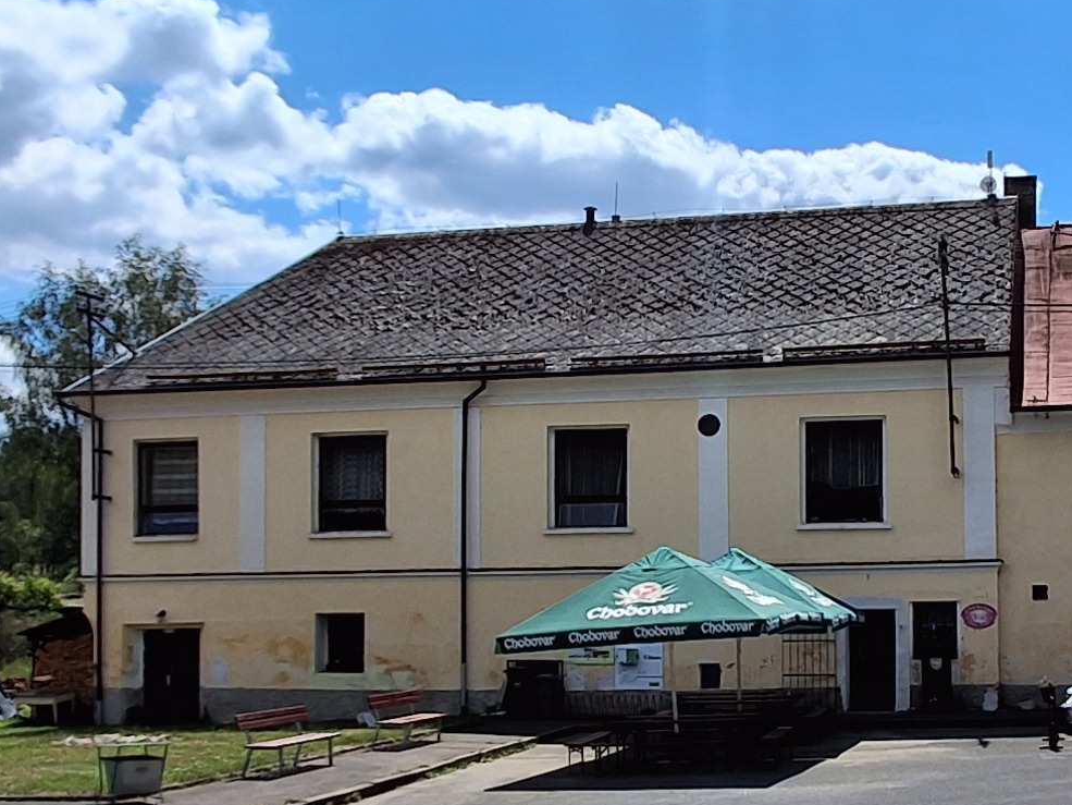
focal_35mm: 53
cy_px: 551
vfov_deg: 27.3
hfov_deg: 35.7
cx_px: 746
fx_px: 1642
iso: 40
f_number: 2.2
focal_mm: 1.64
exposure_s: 1/1754
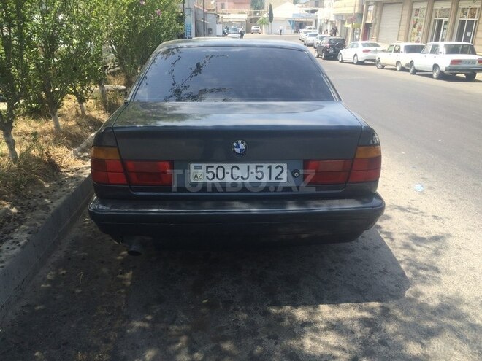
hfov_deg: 61.7
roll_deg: +1.2
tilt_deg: -23.1
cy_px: 180
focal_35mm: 29
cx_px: 241
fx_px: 404
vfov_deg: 48.2
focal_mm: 4.15
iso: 32
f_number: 2.2
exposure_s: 1/805
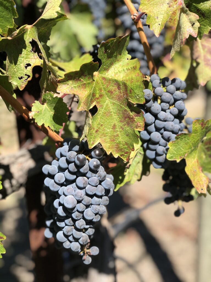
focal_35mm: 57
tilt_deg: -11.1
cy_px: 141
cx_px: 106
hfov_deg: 25.7
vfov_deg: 33.8
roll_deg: +0.3
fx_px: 463
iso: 20
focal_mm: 6.6
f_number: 2.8
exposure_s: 1/314
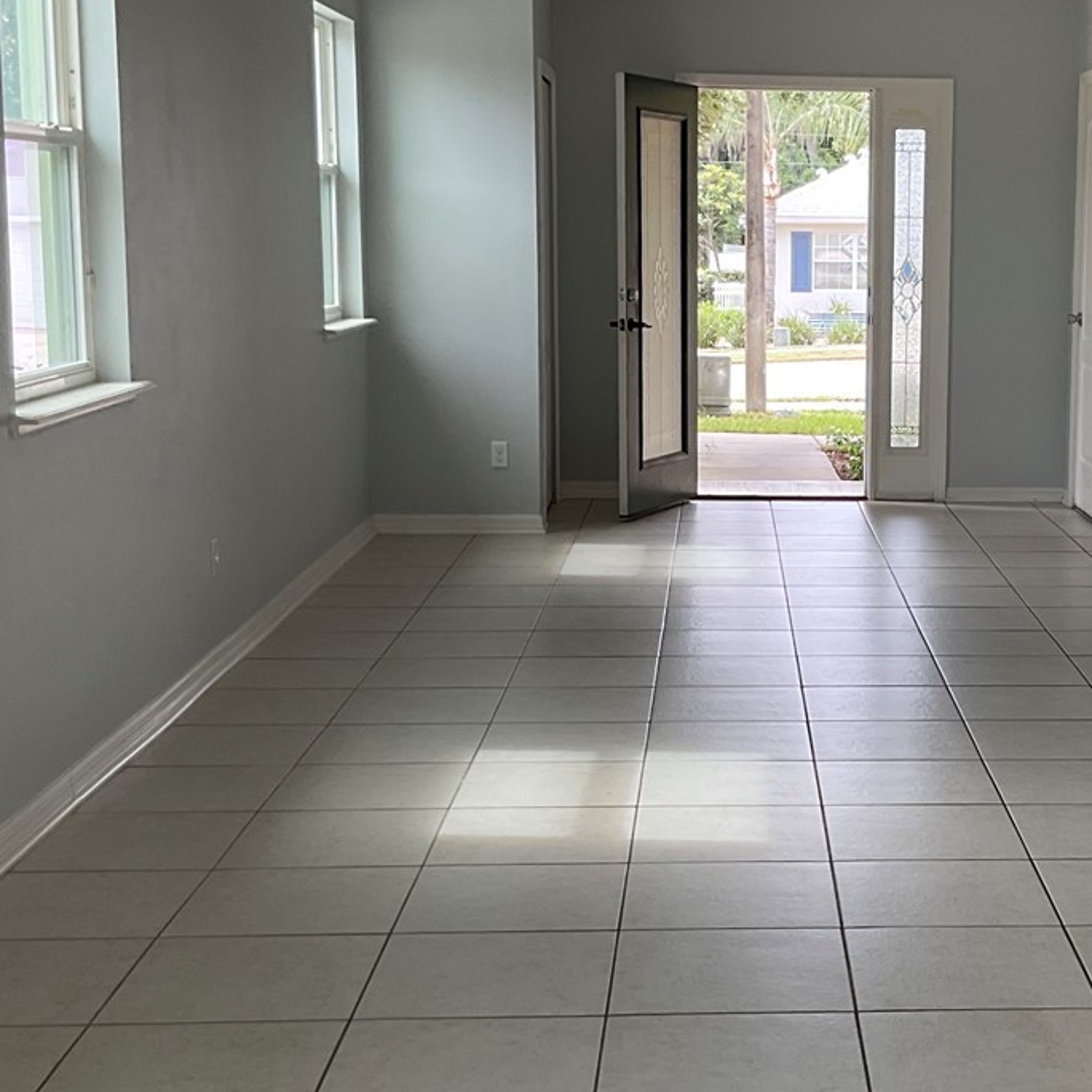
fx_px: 2141
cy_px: 532
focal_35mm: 60
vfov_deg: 28.6
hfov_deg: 28.0
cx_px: 868
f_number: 1.8
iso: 25
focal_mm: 3
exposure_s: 1/120
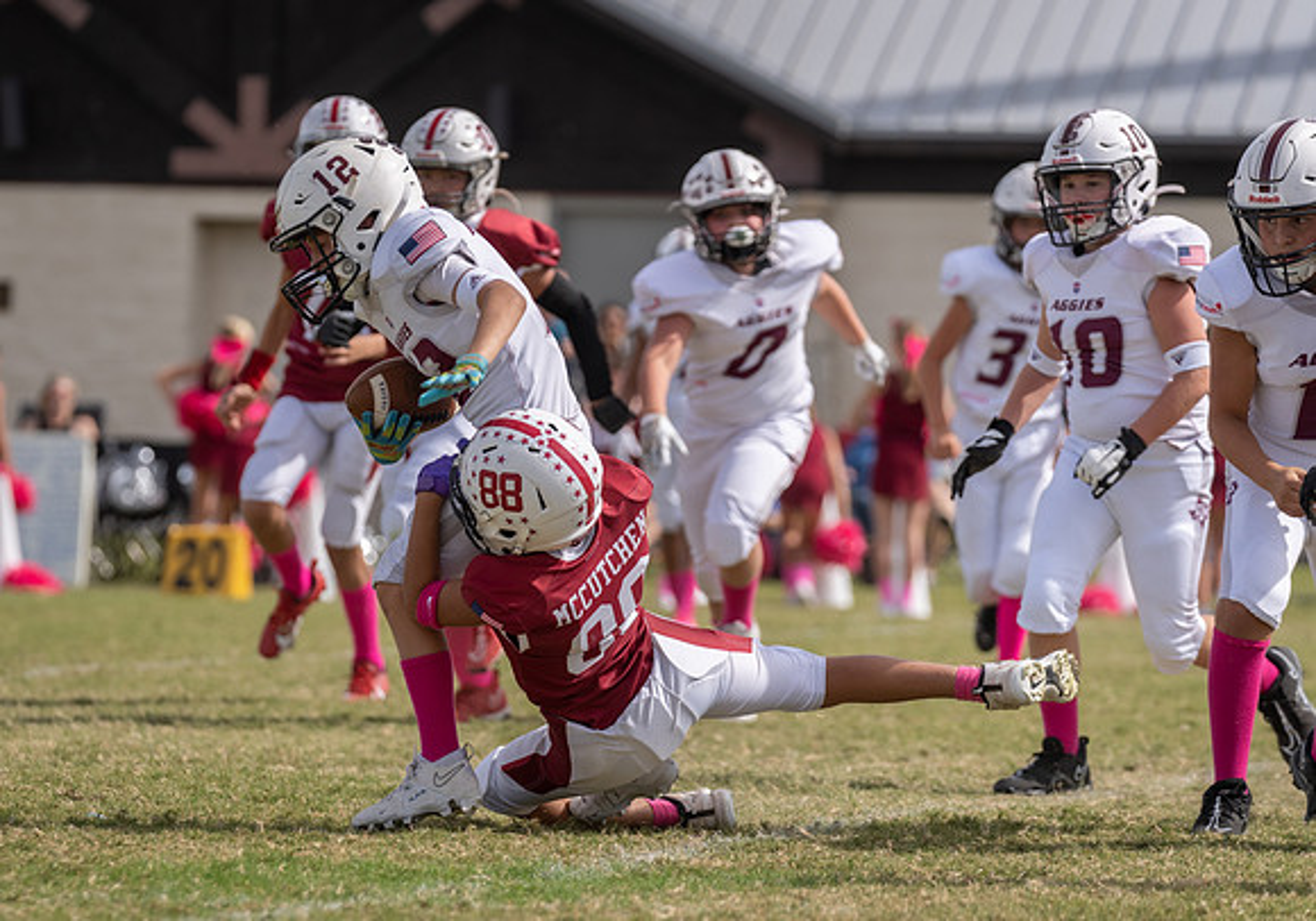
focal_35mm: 290
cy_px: 492
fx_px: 10756
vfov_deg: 4.9
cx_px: 390
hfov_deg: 7.0
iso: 100
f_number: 4
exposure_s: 1/1250
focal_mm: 200
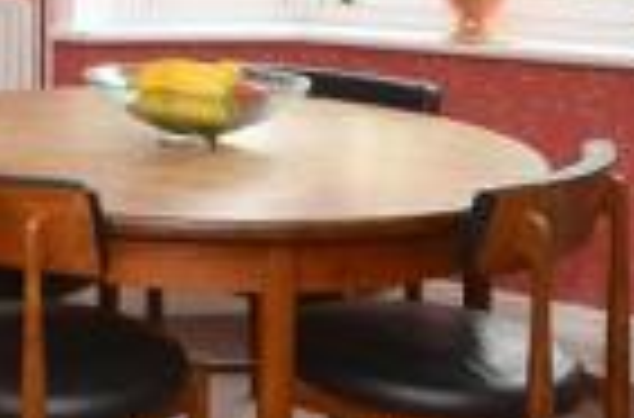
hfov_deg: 22.9
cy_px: -121
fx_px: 1407
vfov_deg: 16.0
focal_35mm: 80
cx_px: -162
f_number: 5
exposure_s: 1/30
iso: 200
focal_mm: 11.5
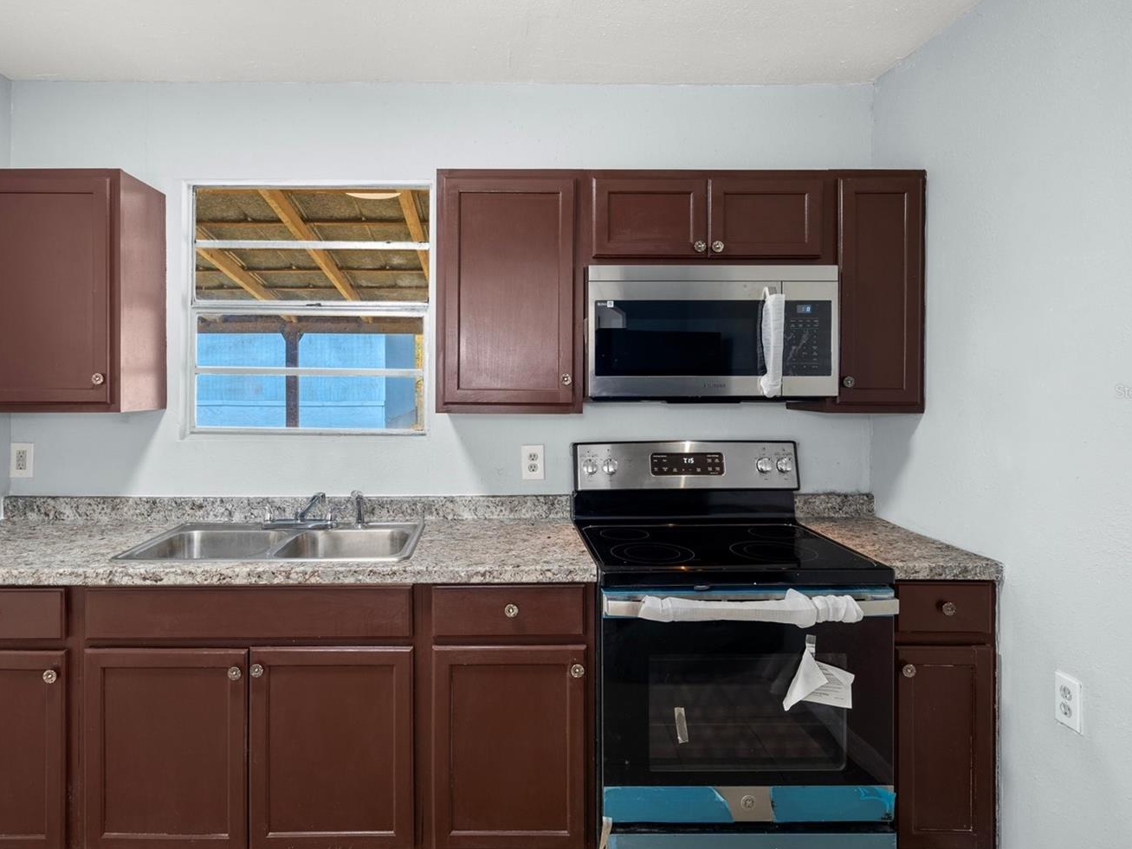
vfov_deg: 65.9
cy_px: 391
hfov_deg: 81.4
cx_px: 500
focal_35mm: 20
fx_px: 654
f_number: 8
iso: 320
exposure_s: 2.5
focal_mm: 17
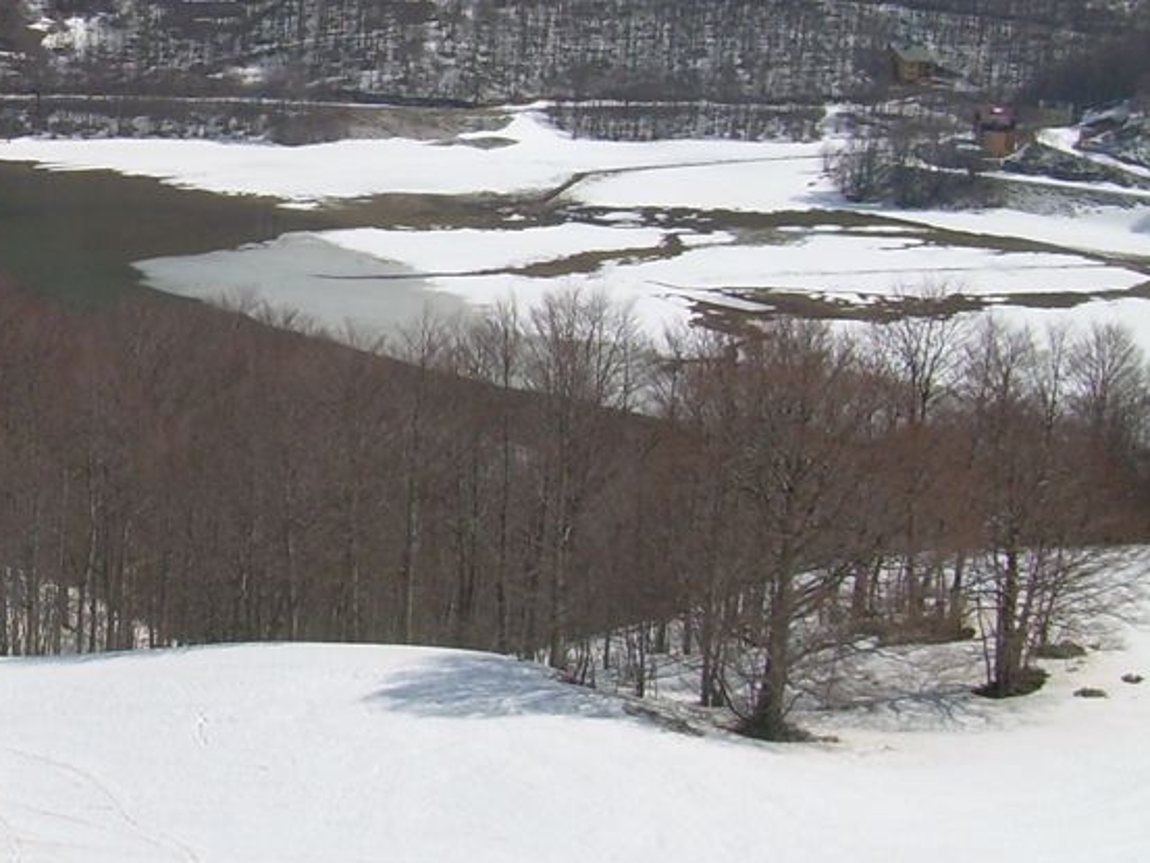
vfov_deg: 16.7
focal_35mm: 88
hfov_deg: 21.3
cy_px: 250
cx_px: -60
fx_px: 2924
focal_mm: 6.3
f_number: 4.6
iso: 50
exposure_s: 1/771
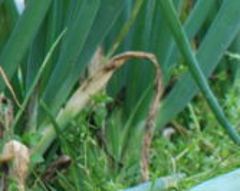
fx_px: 1106
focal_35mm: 156
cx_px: -231
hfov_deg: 11.3
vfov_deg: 9.8
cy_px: -6
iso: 200
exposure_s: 1/90
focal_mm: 18
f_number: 4.8
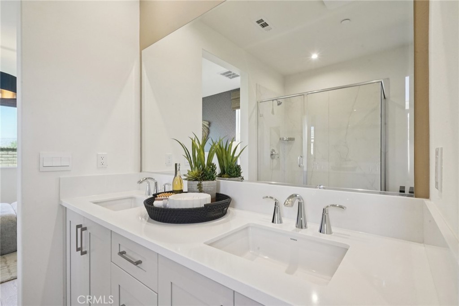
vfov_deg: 73.7
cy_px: 153
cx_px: 230
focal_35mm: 16
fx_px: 204
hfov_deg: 96.8
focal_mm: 16
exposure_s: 1/60
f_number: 16
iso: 3200
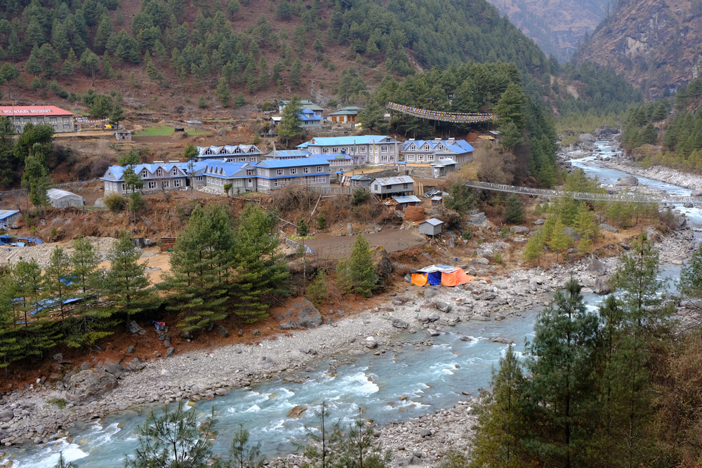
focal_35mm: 35
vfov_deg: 37.9
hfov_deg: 54.4
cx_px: 351
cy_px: 234
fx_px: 683
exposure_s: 1/80
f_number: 5.6
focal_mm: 23
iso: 400
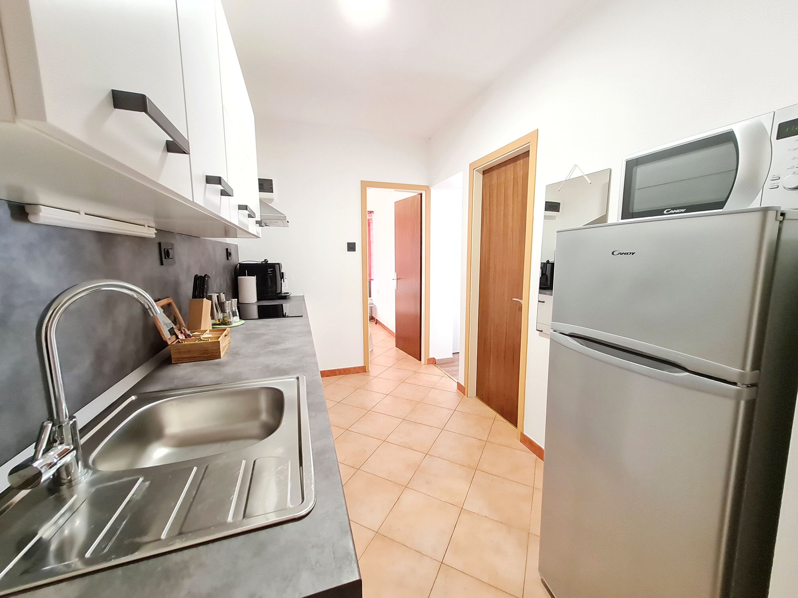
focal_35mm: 13
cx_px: 399
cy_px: 299
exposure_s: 1/33
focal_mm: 1.74
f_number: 2.2
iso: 320
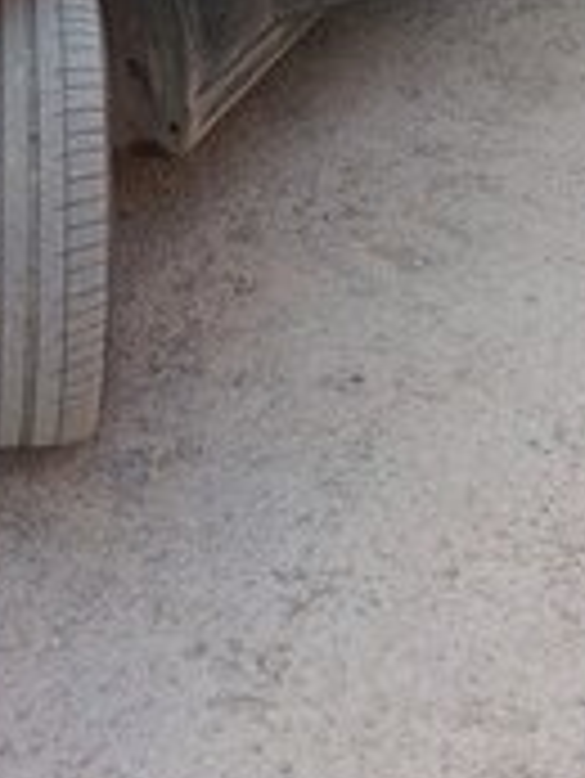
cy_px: -202
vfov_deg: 21.5
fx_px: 1868
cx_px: 50
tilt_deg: -15.5
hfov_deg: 17.5
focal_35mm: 83
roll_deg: +8.7
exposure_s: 1/461
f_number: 2.2
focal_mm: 4.15
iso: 32
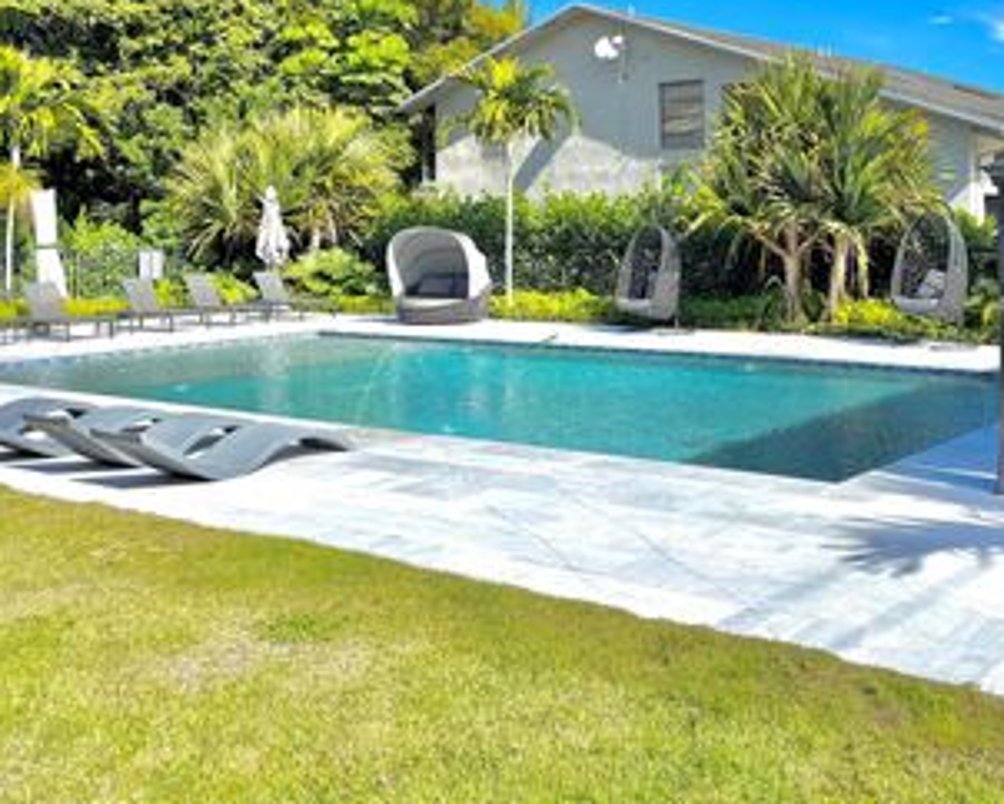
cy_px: 201
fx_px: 1249
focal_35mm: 42
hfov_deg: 43.0
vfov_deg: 34.9
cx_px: 695
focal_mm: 5.96
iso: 50
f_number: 1.6
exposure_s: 1/4425
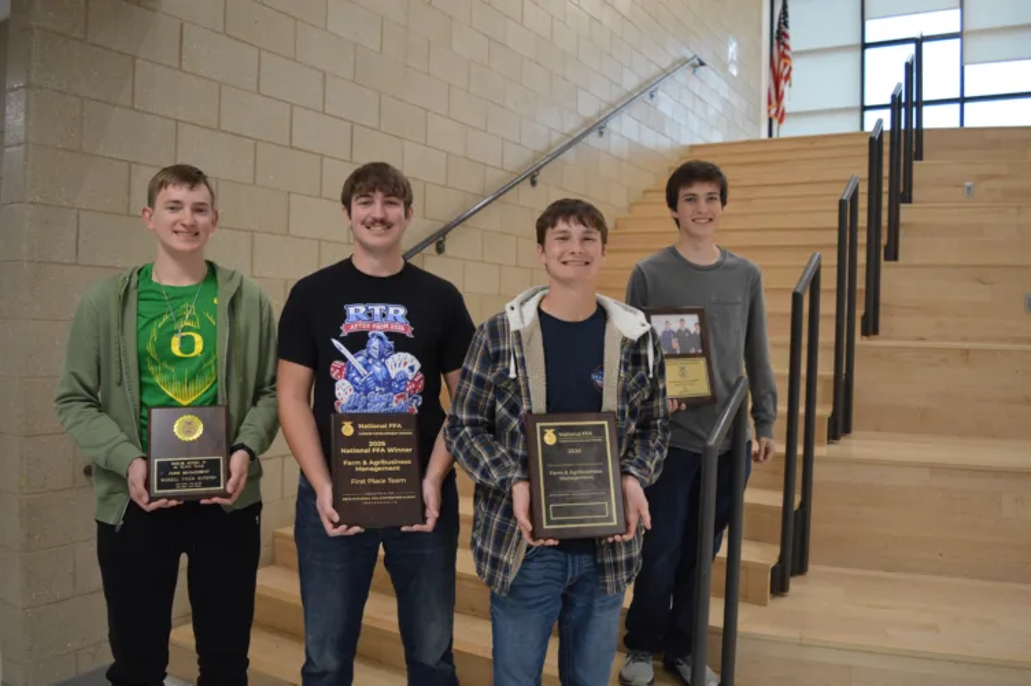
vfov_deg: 47.8
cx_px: 516
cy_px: 343
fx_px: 773
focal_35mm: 27
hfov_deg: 67.4
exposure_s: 1/50
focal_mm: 18
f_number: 3.5
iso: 400
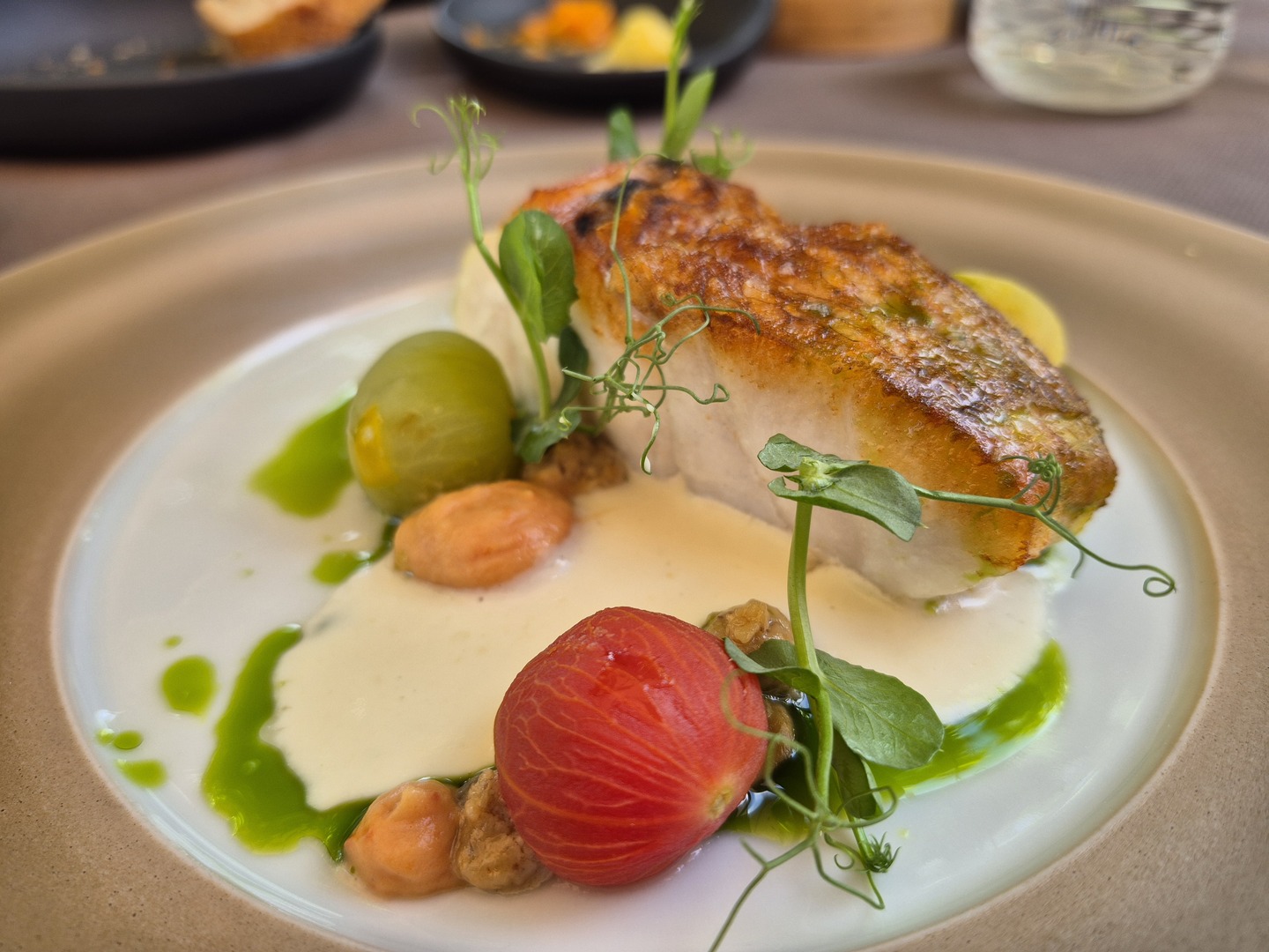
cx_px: 634
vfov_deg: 58.9
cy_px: 476
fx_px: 843
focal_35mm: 23
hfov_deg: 73.9
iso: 40
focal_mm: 5.4
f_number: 1.8
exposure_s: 1/180
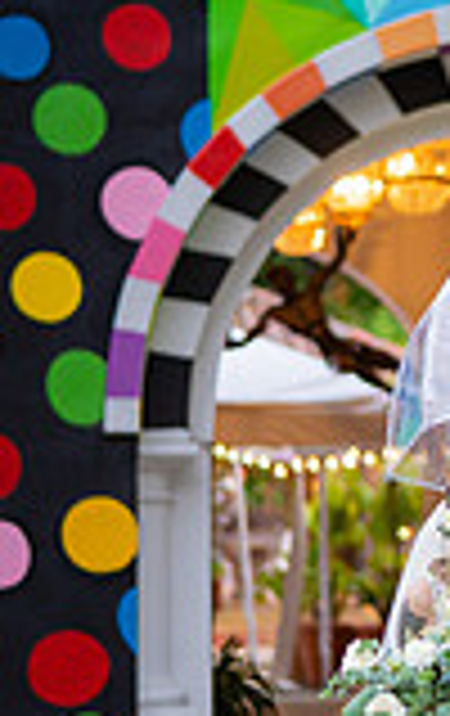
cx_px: 567
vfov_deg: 14.5
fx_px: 2813
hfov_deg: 9.0
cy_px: 351
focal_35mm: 144
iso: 640
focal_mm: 50
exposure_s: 1/200
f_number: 1.4
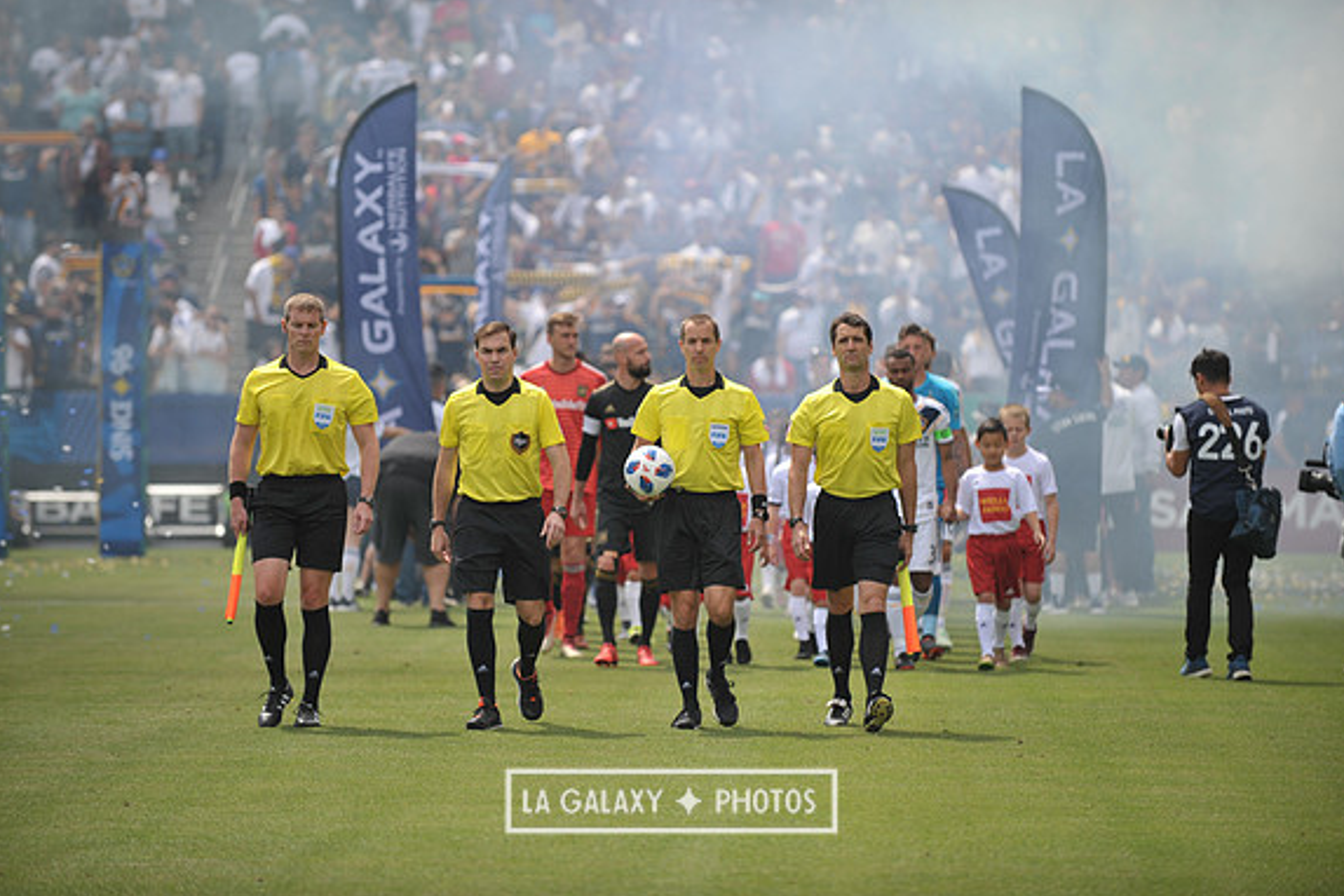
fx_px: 6794
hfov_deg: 11.3
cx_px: 671
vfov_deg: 7.5
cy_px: 448
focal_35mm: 182
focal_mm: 180
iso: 200
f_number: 2.8
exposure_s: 1/2500
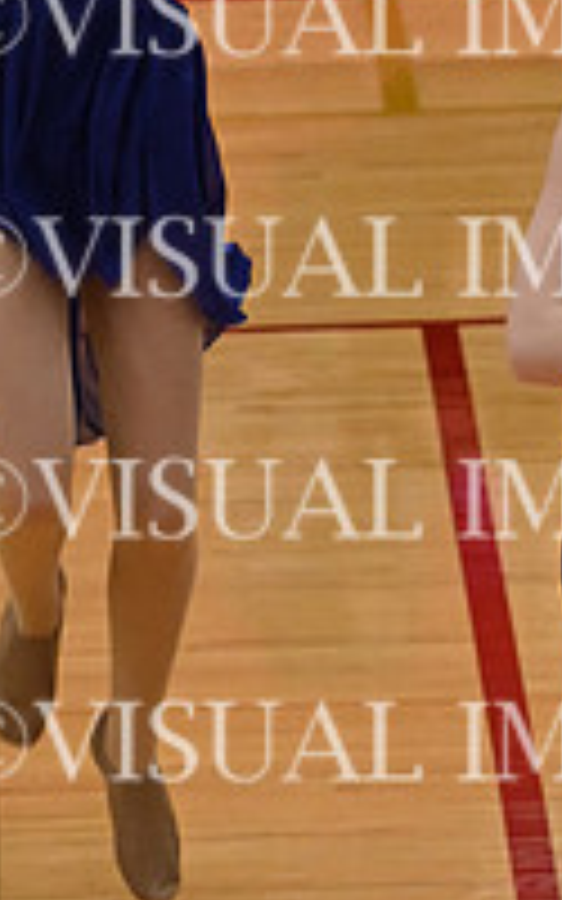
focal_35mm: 642
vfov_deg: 3.3
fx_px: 15733
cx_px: 812
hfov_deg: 2.0
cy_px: 378
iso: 5000
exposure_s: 1/400
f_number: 4
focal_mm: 145
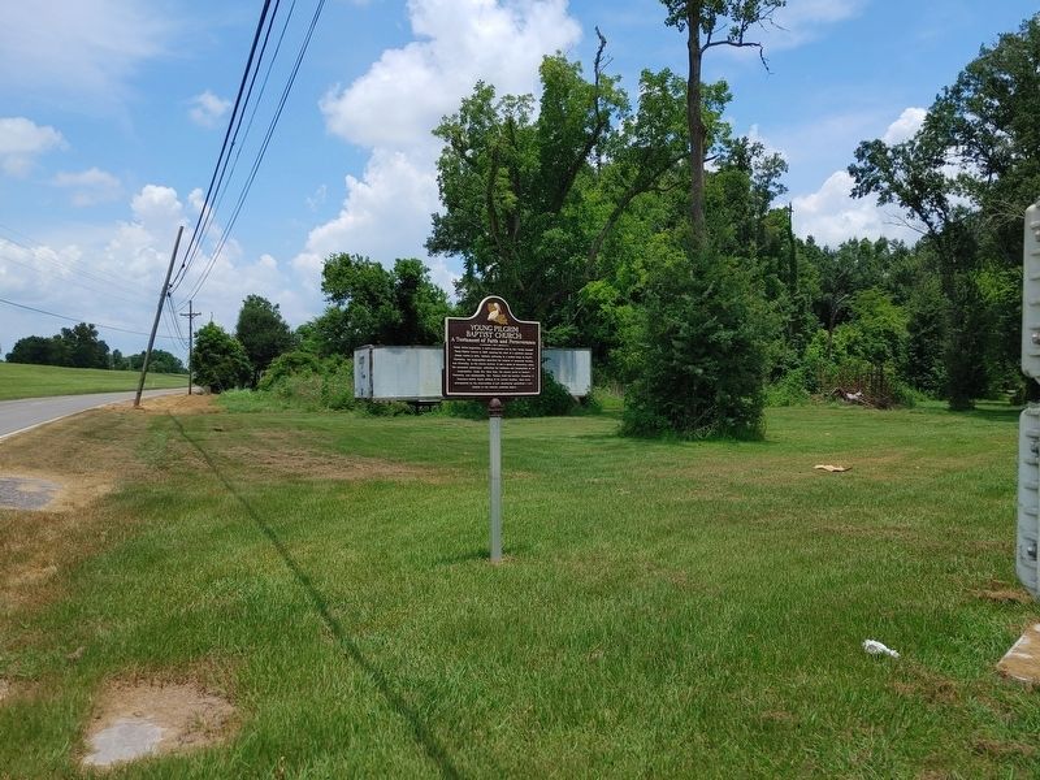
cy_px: 390
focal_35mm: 26
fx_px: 781
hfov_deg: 67.3
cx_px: 520
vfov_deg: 53.1
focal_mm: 4.81
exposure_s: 1/2564
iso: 50
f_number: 1.8
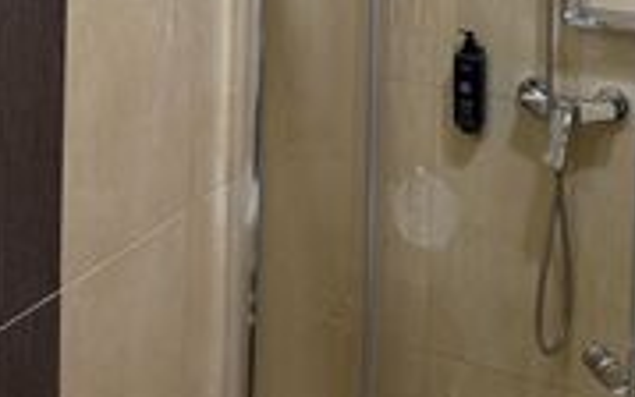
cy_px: -124
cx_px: 238
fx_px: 987
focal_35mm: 57
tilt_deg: -2.9
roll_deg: -1.2
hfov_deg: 35.5
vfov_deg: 20.7
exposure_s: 1/100
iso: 160
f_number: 1.78
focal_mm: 6.76
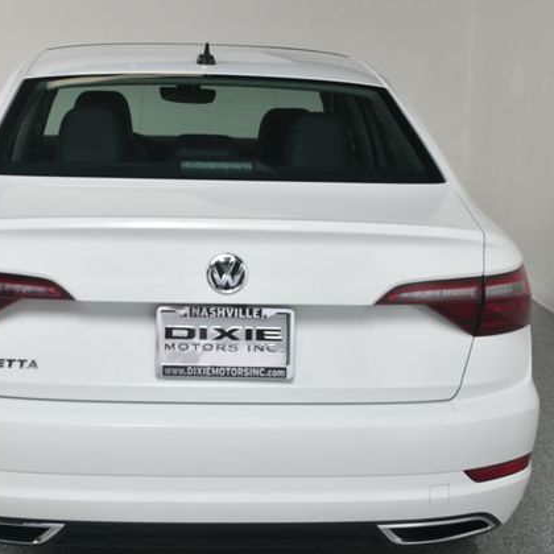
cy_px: 278
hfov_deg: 26.0
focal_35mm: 66
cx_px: 218
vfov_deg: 26.1
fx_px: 1195
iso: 100
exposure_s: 1/160
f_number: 13
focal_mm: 34
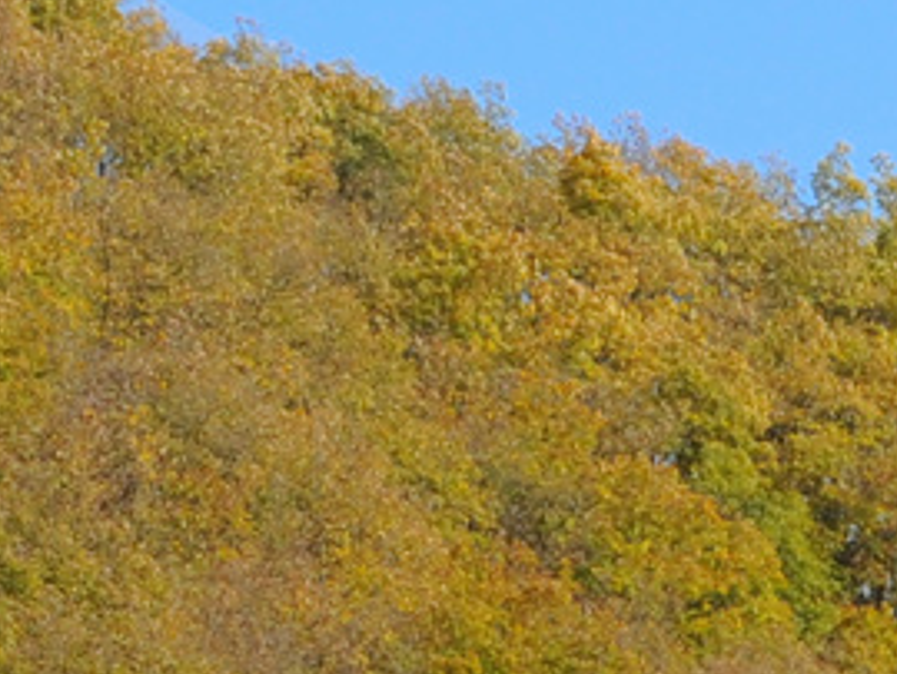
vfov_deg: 4.2
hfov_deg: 5.7
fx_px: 9026
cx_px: 947
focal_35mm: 348
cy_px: 1629
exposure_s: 1/320
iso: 200
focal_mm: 34
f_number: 9
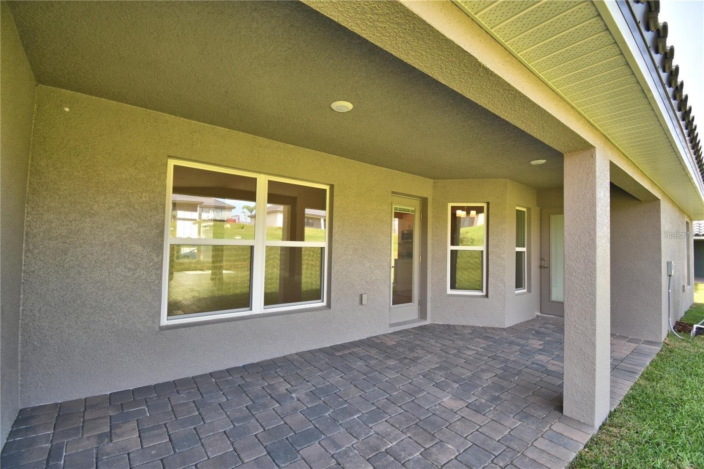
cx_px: 352
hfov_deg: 100.4
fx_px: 293
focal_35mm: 15
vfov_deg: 77.3
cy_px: 234
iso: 200
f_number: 4.5
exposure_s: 1/200
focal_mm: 10
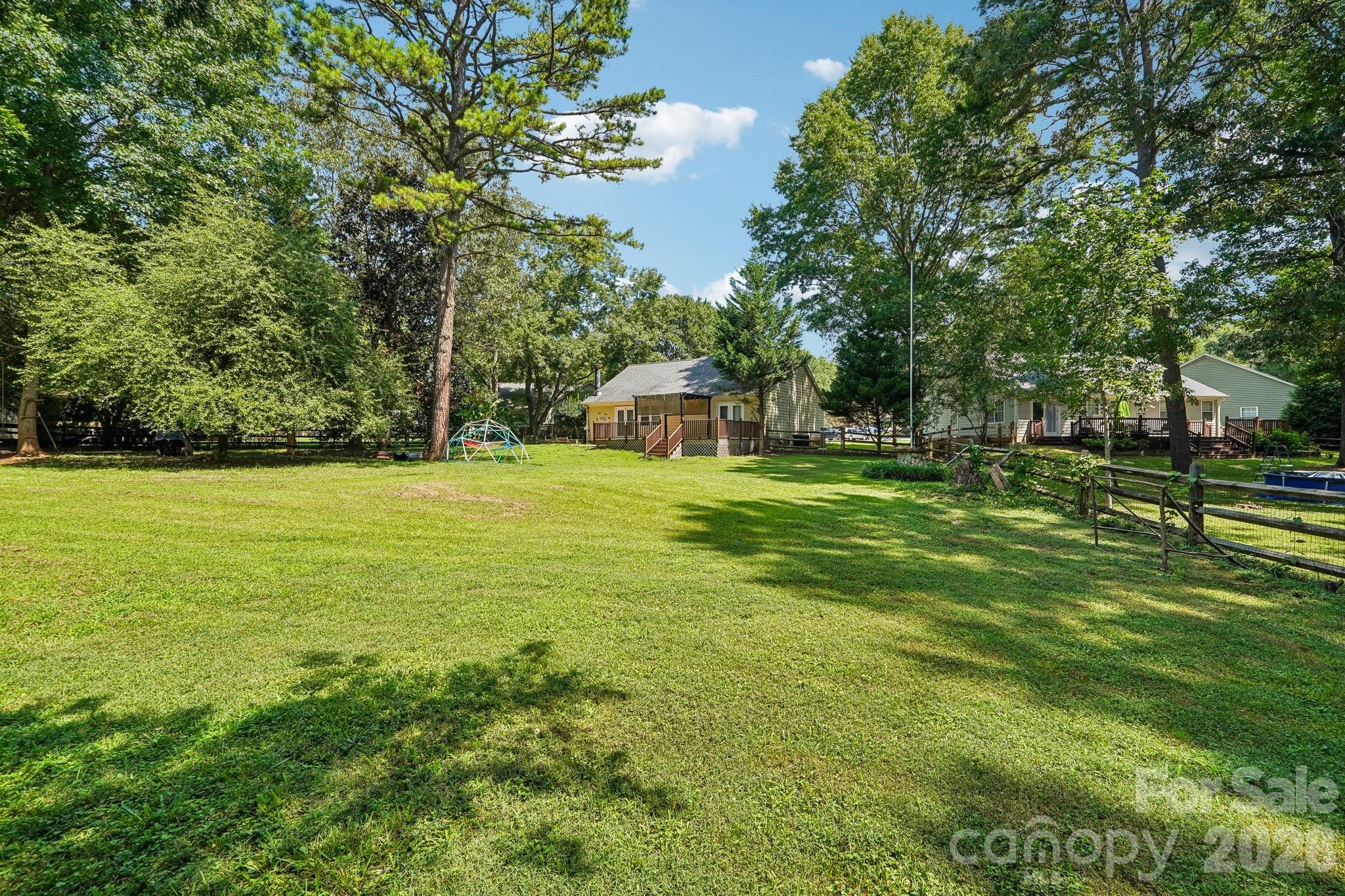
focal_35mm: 15
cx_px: 672
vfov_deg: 77.3
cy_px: 448
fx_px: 560
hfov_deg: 100.4
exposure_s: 1/60
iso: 100
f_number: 8
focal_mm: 10
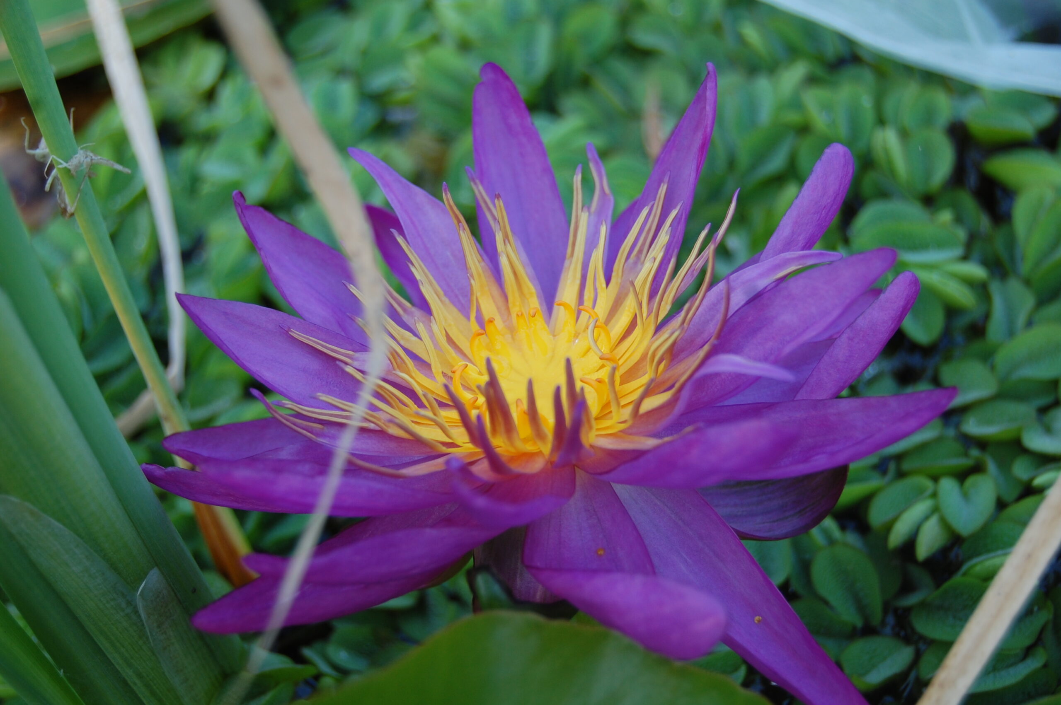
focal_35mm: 68
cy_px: 352
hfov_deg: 29.9
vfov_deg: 20.1
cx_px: 530
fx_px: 1988
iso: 250
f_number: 5.6
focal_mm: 45
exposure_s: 1/125
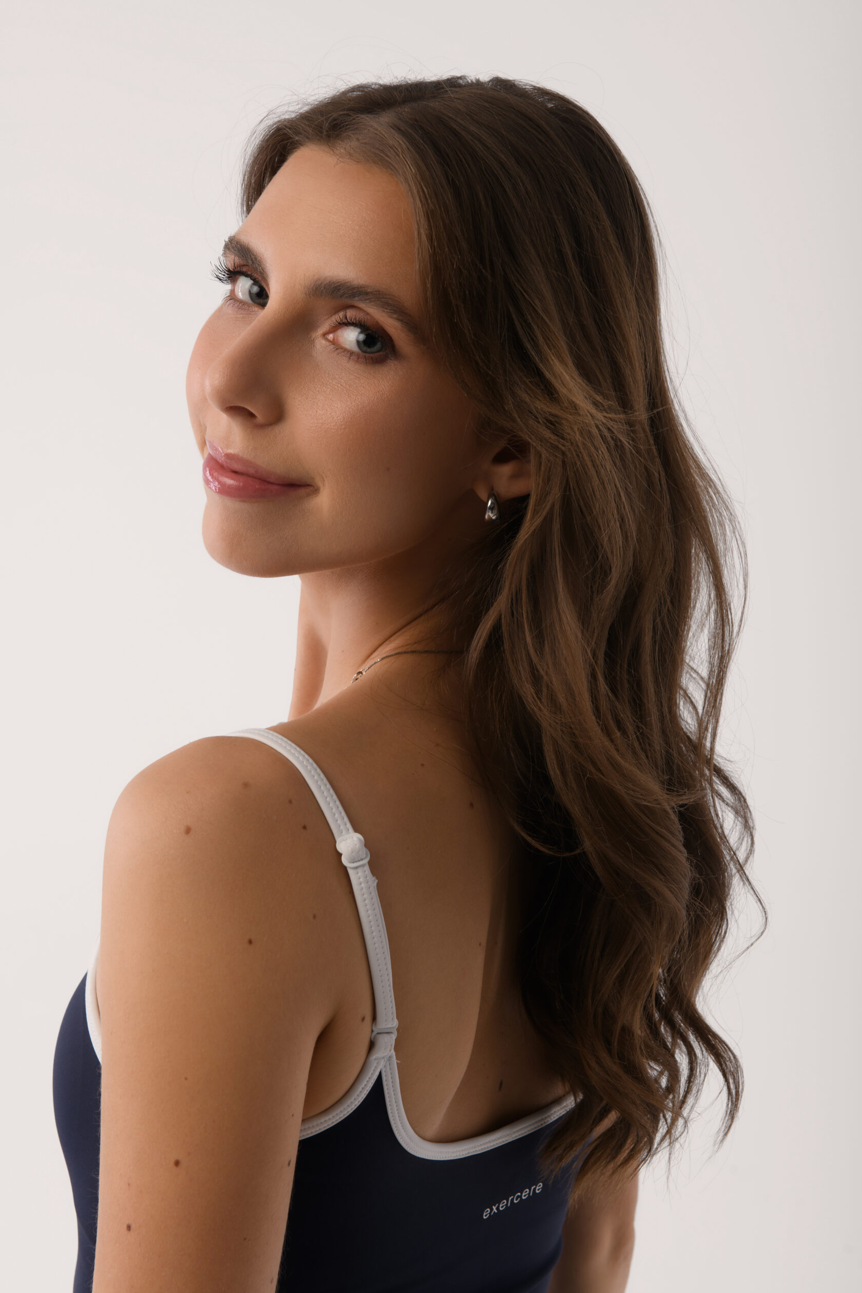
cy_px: 643
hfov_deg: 19.2
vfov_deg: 28.5
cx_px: 425
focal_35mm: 71
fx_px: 2550
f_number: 11
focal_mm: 70
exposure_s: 1/200
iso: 100
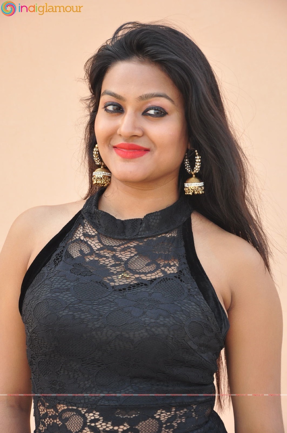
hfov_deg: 12.1
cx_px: 144
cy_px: 216
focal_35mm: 112
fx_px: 1349
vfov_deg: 18.2
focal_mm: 75
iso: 400
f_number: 6.3
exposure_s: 1/125
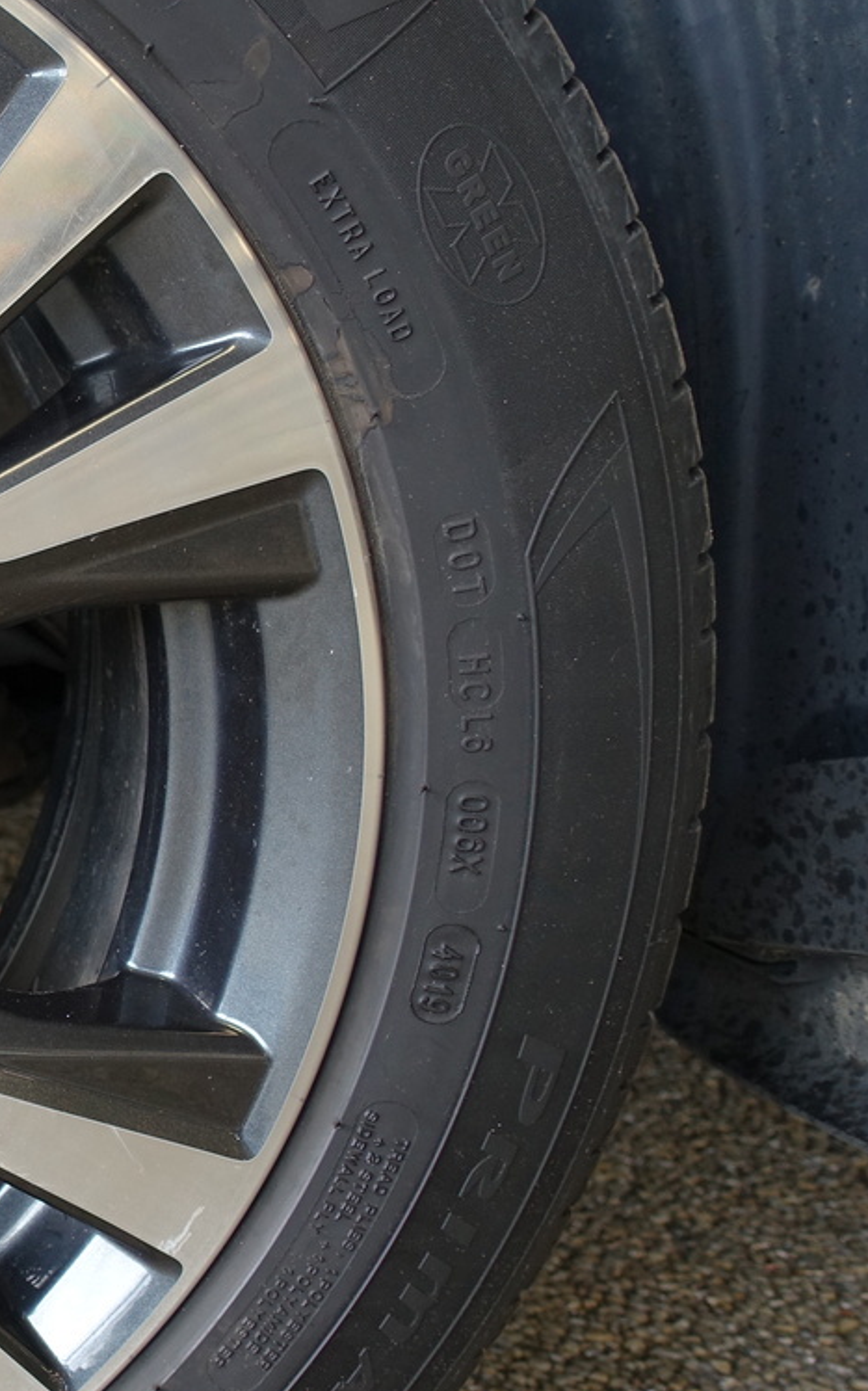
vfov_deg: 38.2
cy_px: 697
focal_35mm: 53
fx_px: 2008
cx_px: -625
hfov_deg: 19.3
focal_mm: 8.8
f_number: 2.8
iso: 125
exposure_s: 1/40
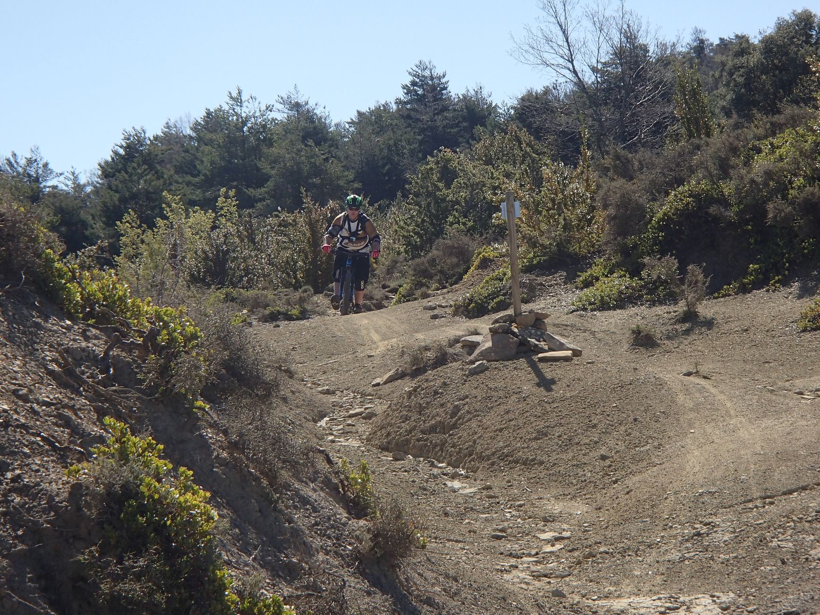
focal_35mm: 103
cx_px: 410
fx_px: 2440
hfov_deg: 19.1
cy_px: 308
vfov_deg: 14.4
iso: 100
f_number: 5
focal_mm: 18.46
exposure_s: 1/500
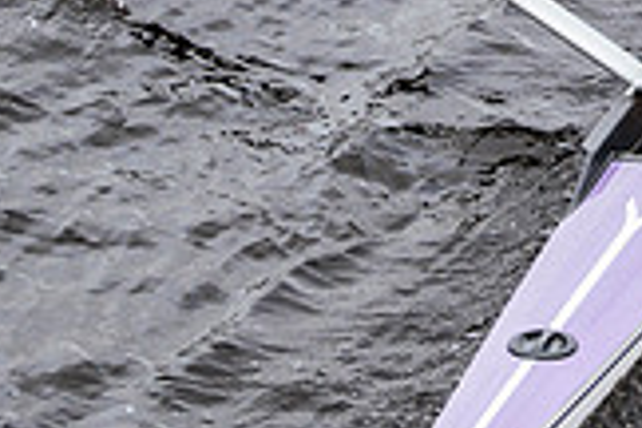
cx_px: 896
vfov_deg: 1.9
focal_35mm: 716
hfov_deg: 2.9
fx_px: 12768
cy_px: -200
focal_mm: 200
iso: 320
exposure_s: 1/2000
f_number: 2.8
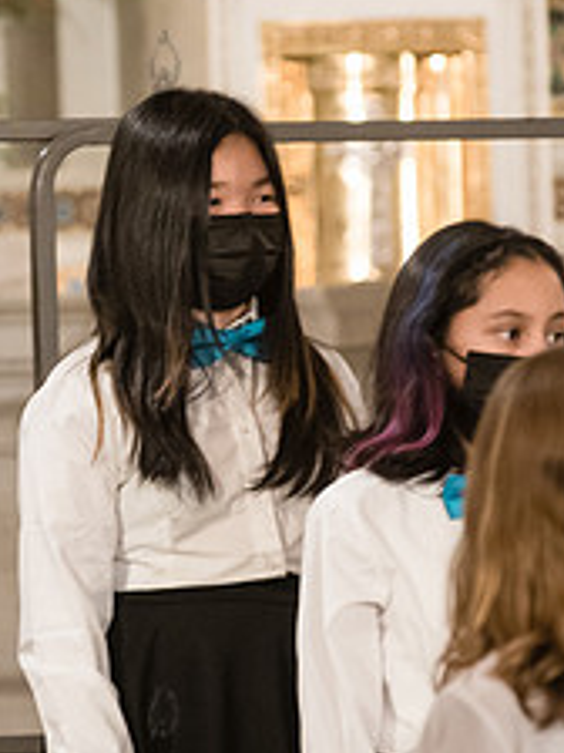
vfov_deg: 4.0
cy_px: 412
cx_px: 161
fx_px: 10797
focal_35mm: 497
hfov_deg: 3.0
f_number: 5
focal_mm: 200
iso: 4000
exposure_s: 1/125
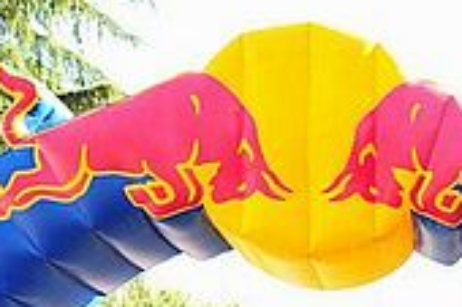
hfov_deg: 29.9
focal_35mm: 60
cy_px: 463
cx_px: 514
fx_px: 769
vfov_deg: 19.6
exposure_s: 1/400
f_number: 3.5
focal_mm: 17
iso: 400
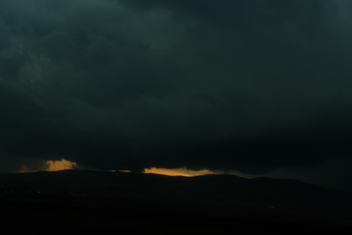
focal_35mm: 75
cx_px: 176
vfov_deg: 18.2
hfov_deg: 27.0
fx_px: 733
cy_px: 118
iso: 200
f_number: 5.6
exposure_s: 1/30
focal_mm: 50
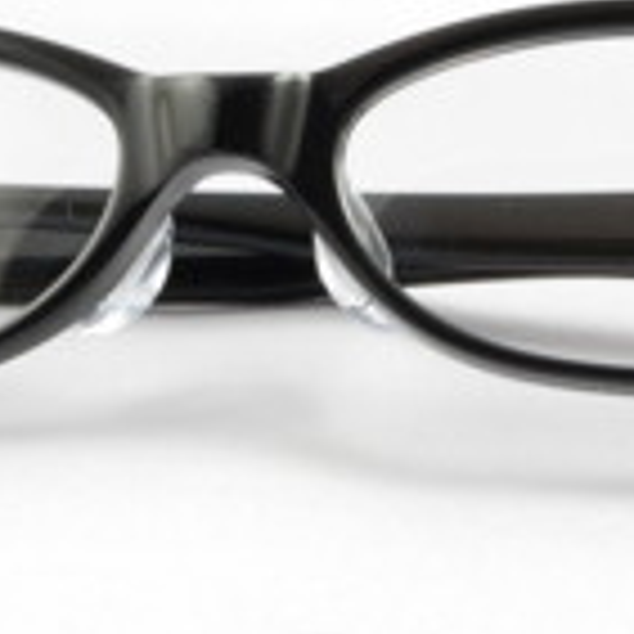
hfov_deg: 9.0
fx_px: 4041
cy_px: 133
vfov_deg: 9.0
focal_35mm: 195
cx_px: 207
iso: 800
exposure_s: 1/8
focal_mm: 48
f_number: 18
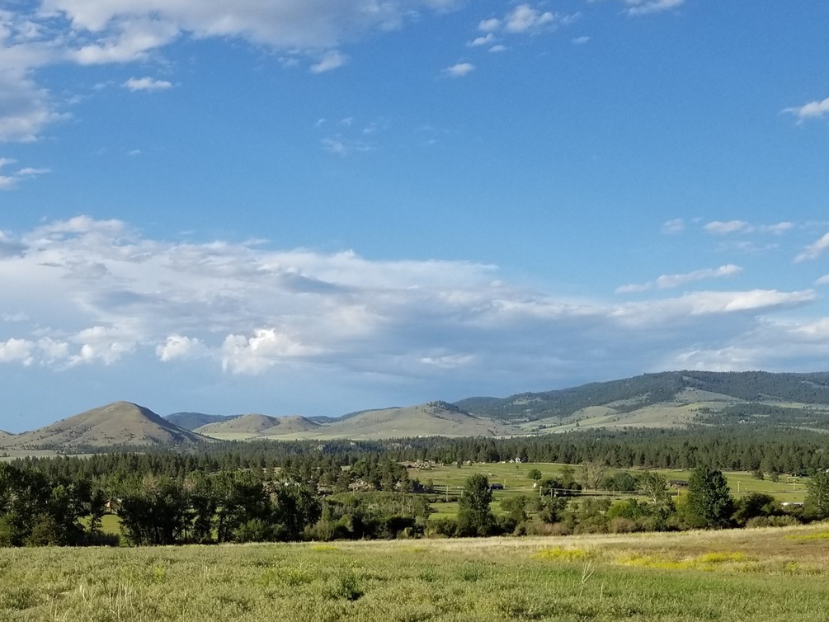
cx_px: 207
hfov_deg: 35.4
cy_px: 503
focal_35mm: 53
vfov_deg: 27.0
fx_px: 1269
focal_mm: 4.25
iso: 50
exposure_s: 1/2144
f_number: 1.7
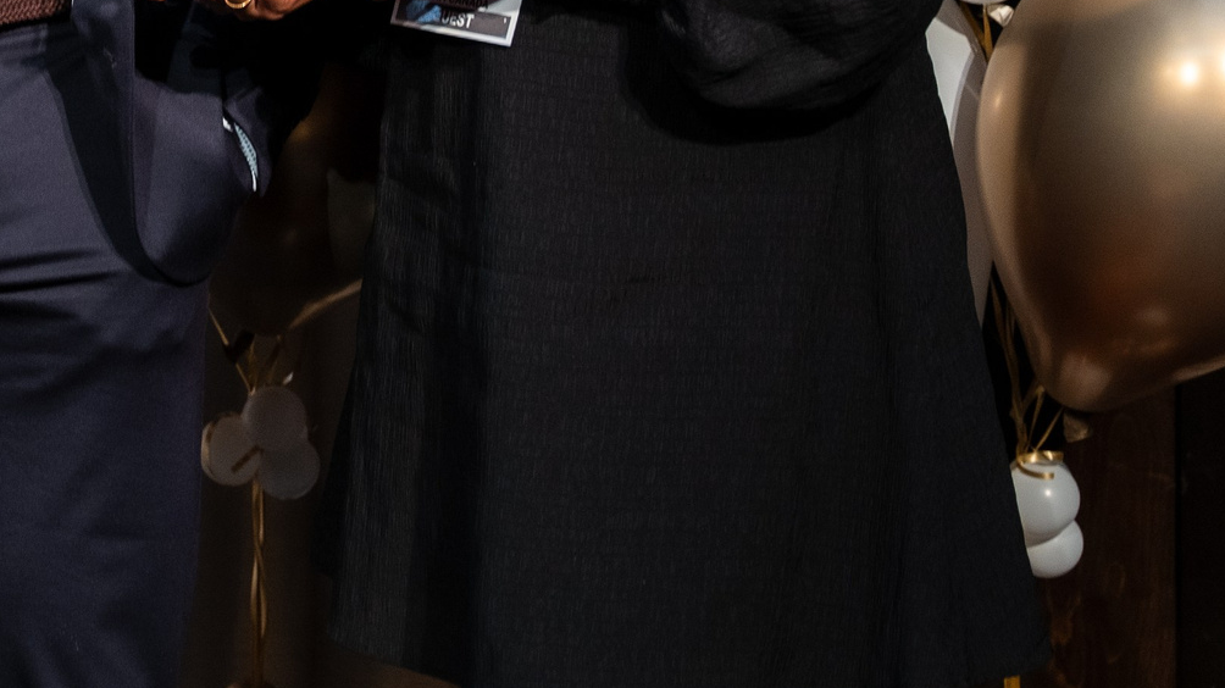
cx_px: -78
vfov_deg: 8.7
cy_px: -351
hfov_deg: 15.4
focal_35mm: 136
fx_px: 4416
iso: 1250
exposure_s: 1/125
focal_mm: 47.6
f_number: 2.8
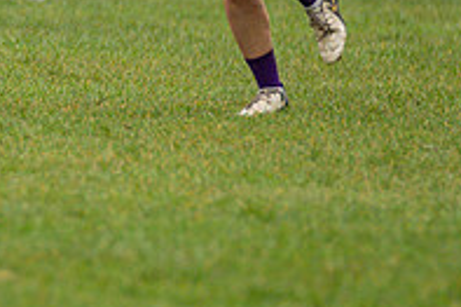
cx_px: -117
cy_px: -78
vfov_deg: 1.1
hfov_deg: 1.6
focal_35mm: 1293
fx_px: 16543
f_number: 2.8
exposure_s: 1/640
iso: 900
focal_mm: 300
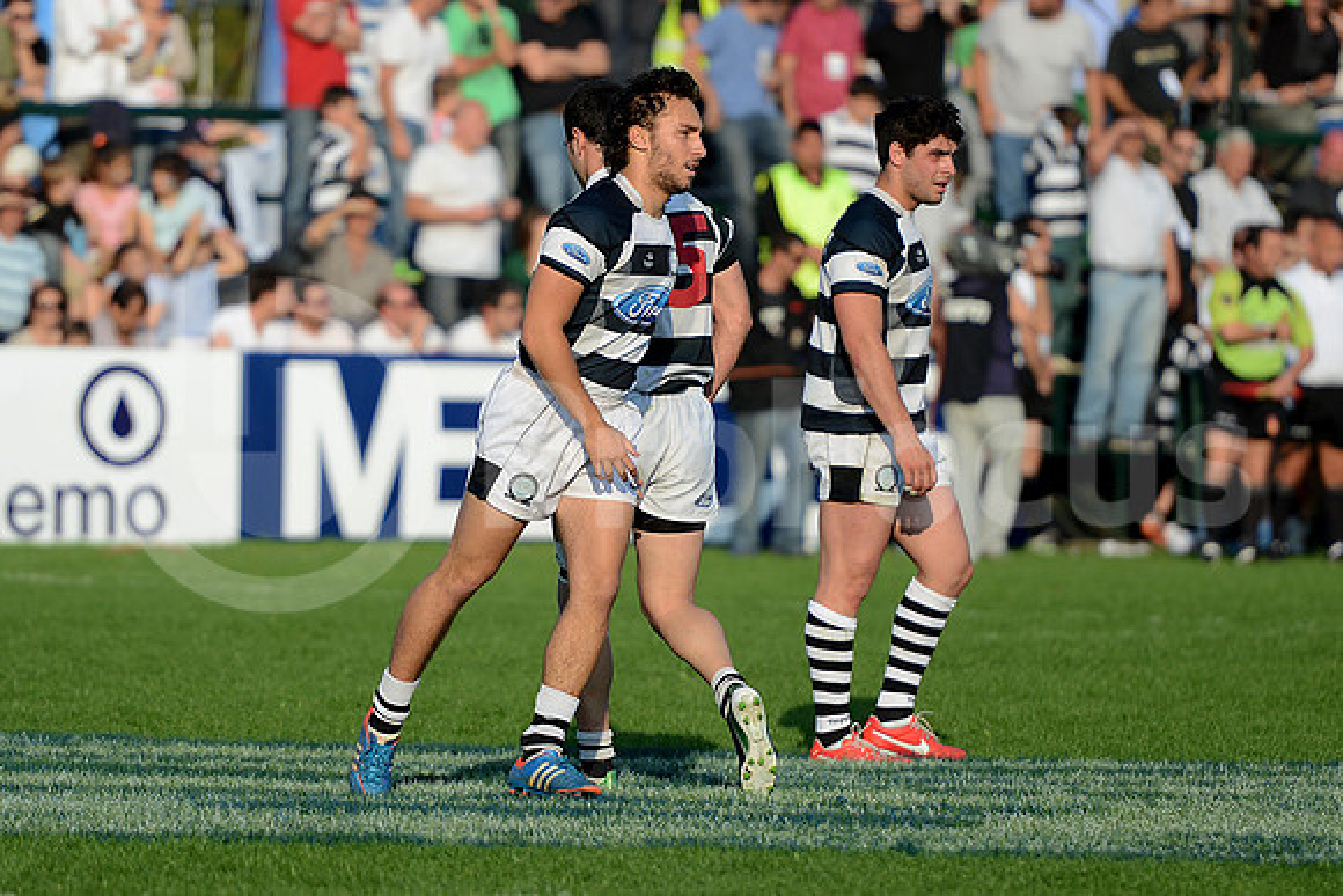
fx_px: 7276
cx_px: 672
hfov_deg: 10.5
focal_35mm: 195
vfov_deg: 7.0
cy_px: 448
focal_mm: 195
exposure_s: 1/2500
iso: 320
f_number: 2.8
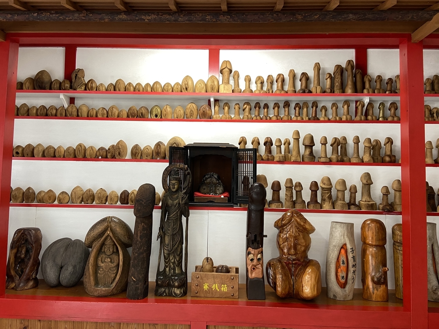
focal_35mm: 26
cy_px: 164
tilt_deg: +3.0
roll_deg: -0.2
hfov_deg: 67.3
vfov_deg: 53.1
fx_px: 330
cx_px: 220
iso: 100
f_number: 1.8
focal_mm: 4.25
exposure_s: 1/50
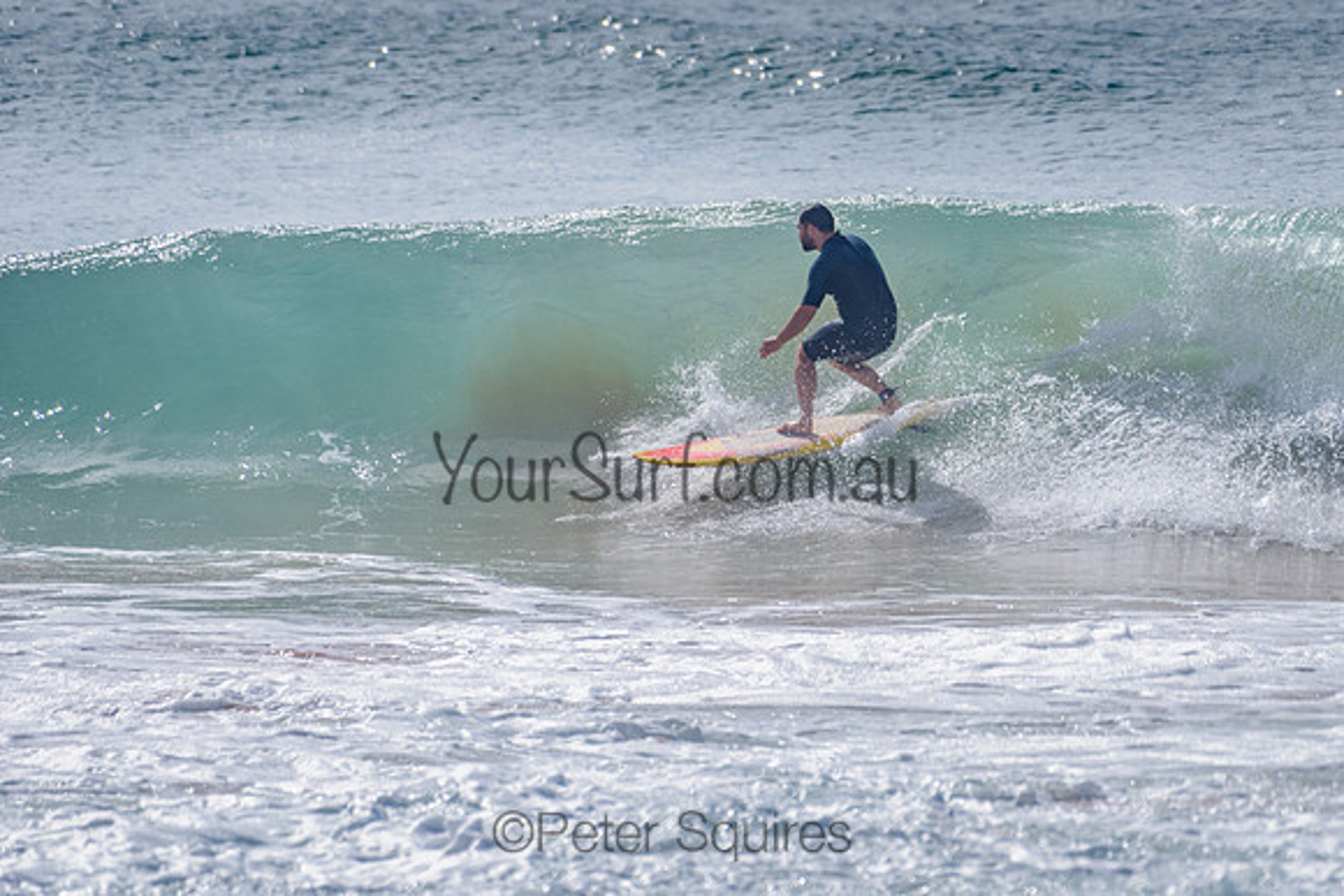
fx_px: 22859
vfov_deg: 2.2
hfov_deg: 3.4
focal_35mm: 612
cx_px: 823
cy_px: 347
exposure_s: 1/2000
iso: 72
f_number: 5.6
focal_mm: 500
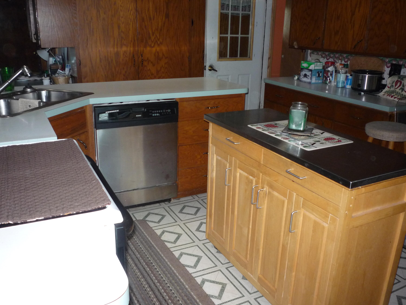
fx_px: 375
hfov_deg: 56.8
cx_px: 203
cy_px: 152
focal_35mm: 32
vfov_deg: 44.2
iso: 250
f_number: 3.3
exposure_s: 1/30
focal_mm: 5.2
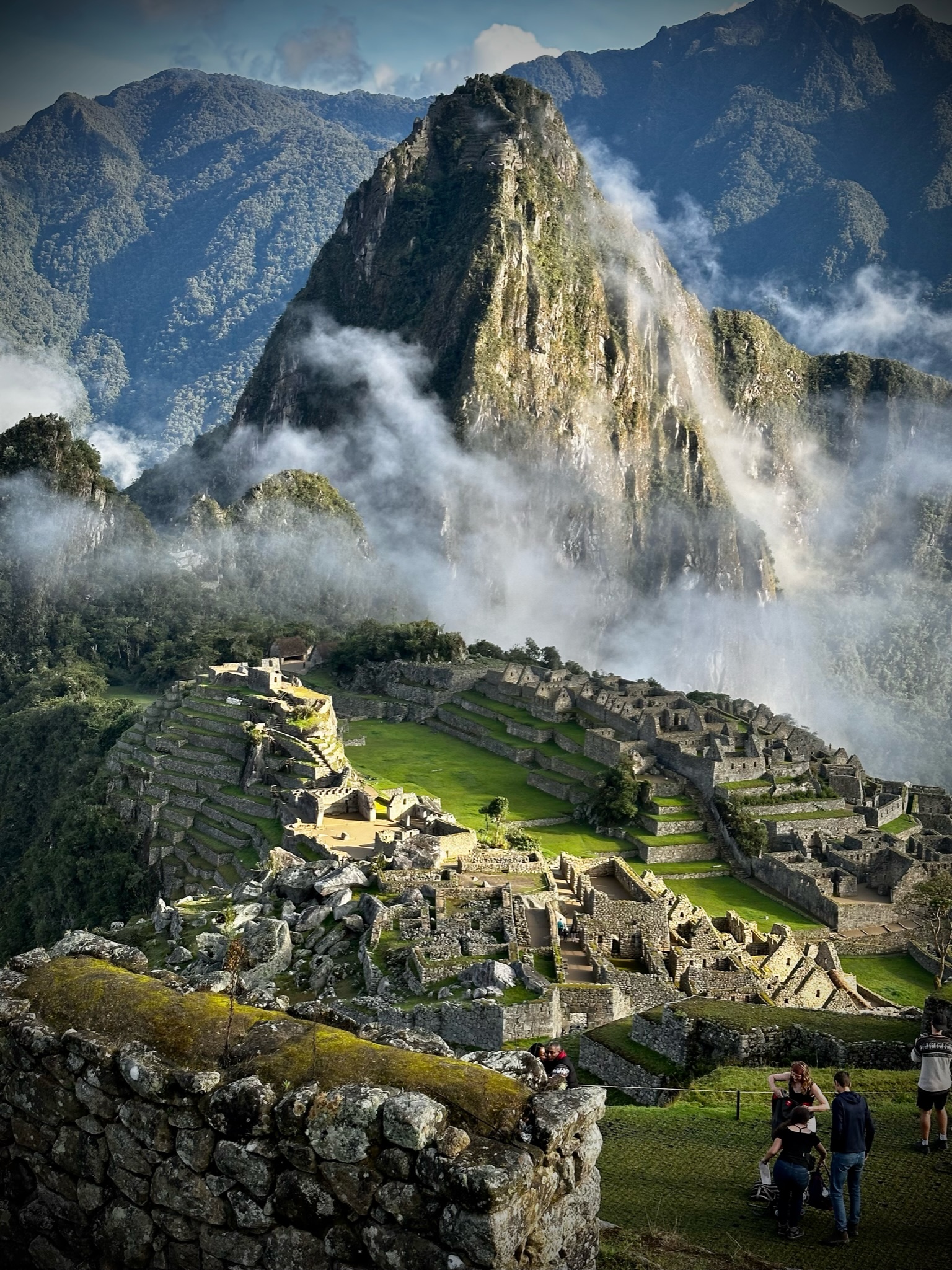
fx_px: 1761
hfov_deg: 30.3
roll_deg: -2.5
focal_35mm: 48
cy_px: 635
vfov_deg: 39.7
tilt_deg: -7.5
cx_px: 476
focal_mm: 6.86
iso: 64
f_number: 1.78
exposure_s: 1/894
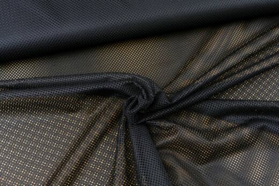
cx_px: 140
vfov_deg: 25.1
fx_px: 419
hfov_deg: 36.9
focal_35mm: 54
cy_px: 93
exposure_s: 1/80
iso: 800
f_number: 3.4
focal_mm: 19.84
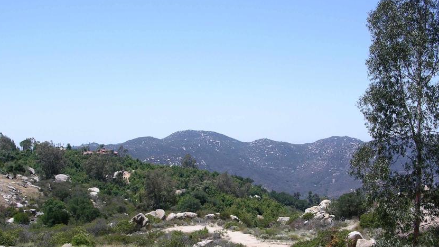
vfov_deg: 25.2
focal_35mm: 47
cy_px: 174
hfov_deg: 43.7
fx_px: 547
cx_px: 197
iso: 50
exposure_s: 1/185
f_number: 8
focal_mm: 8.9
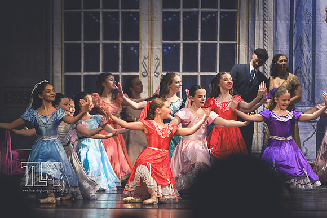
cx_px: 164
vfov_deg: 4.6
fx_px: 2723
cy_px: 109
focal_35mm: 300
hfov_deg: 6.9
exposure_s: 1/400
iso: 1000
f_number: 2.8
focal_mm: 200
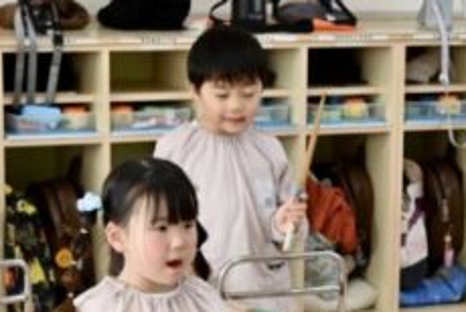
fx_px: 2074
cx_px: 579
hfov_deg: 12.5
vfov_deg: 8.5
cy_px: 416
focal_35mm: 160
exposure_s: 1/125
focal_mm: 24
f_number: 4
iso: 560
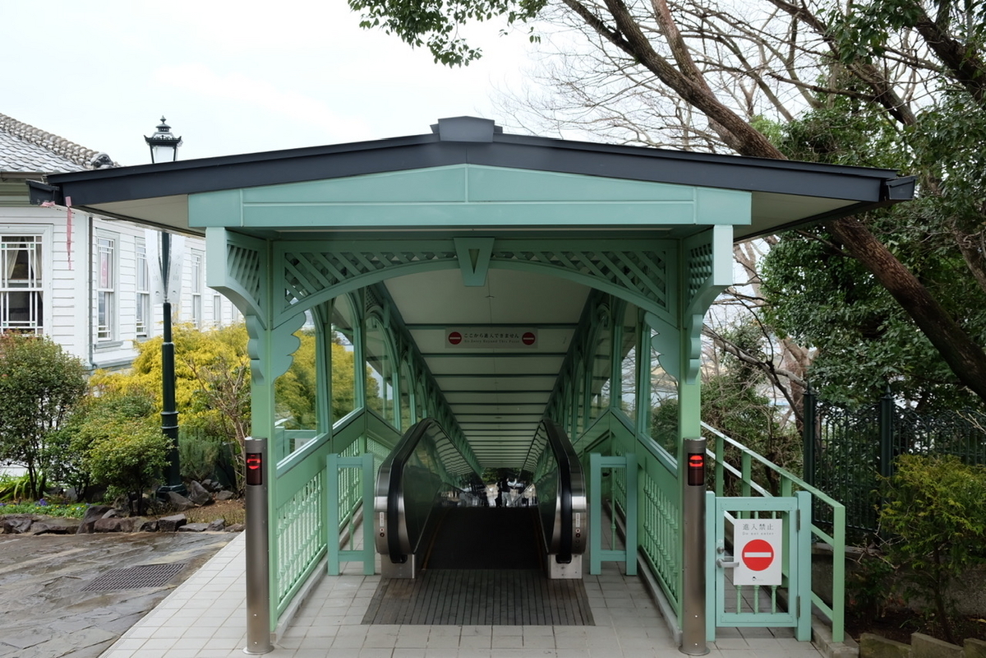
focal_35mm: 35
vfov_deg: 37.9
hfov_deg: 54.4
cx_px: 493
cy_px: 329
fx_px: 959
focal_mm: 23.3
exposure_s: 1/220
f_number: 5.6
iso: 400
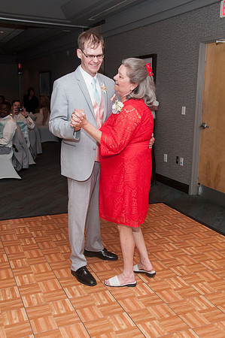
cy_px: 169
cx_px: 112
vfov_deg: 49.6
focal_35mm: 39
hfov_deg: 34.1
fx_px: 366
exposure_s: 1/60
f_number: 5.6
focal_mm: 26
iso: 800
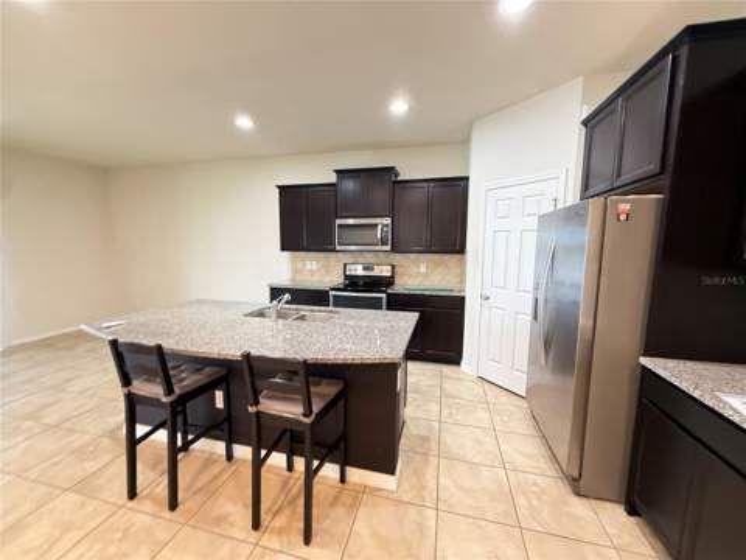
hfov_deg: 102.1
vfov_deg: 85.7
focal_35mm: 14
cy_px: 280
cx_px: 373
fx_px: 302
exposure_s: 1/60
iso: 500
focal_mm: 2.22
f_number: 2.2
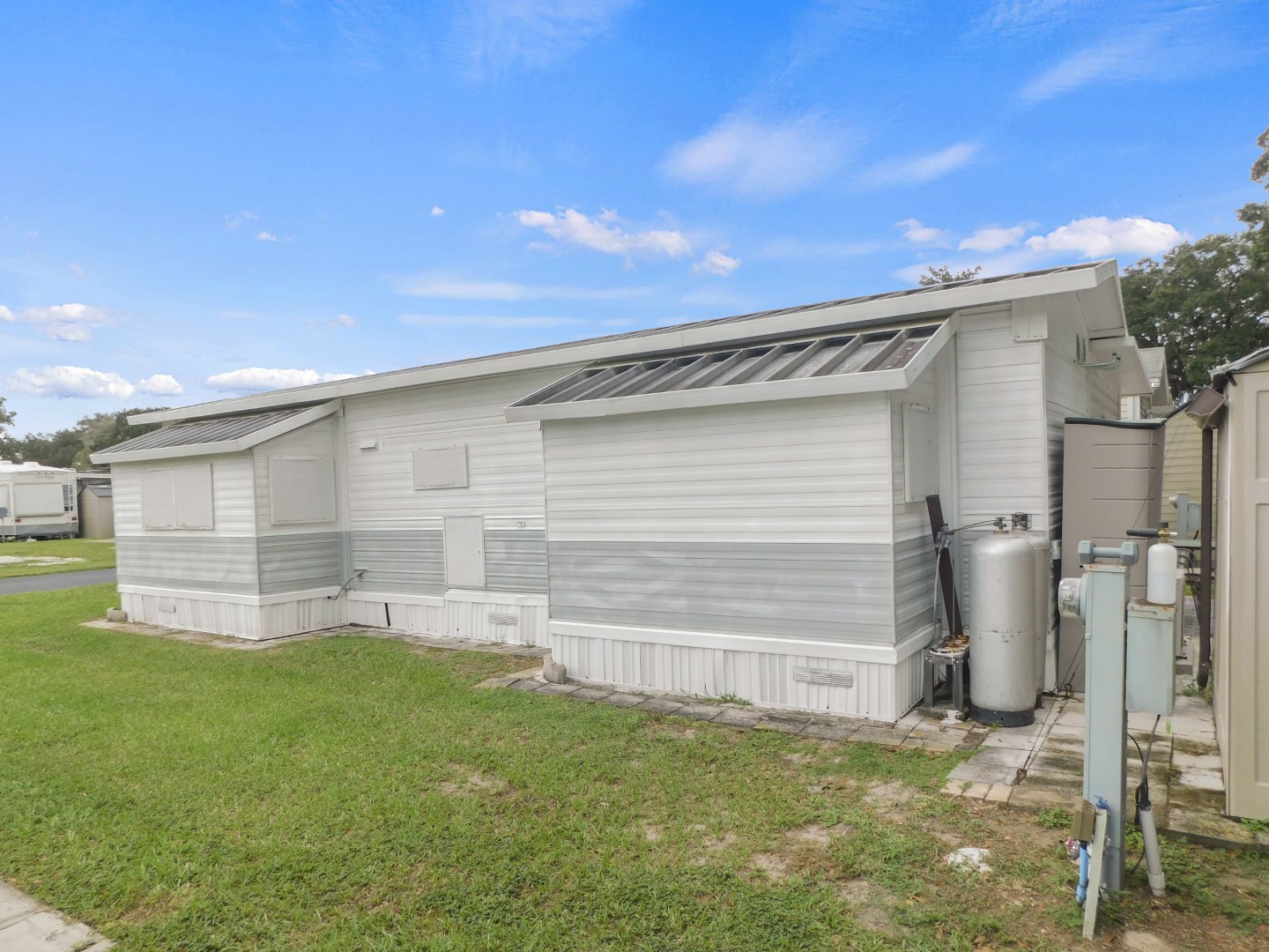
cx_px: 634
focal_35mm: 23
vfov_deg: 58.9
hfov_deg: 73.9
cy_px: 476
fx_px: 843
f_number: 3
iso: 125
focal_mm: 4
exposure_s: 1/500
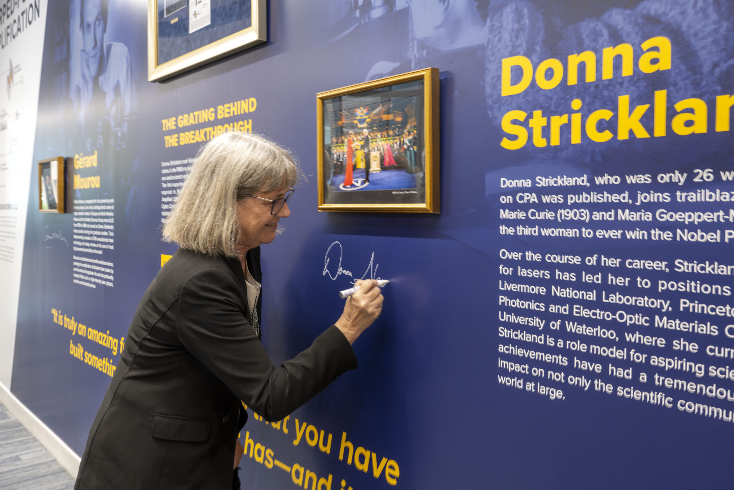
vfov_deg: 43.6
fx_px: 612
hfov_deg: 61.9
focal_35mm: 30
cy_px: 245
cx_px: 367
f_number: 8
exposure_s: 1/20
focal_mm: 30
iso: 1600
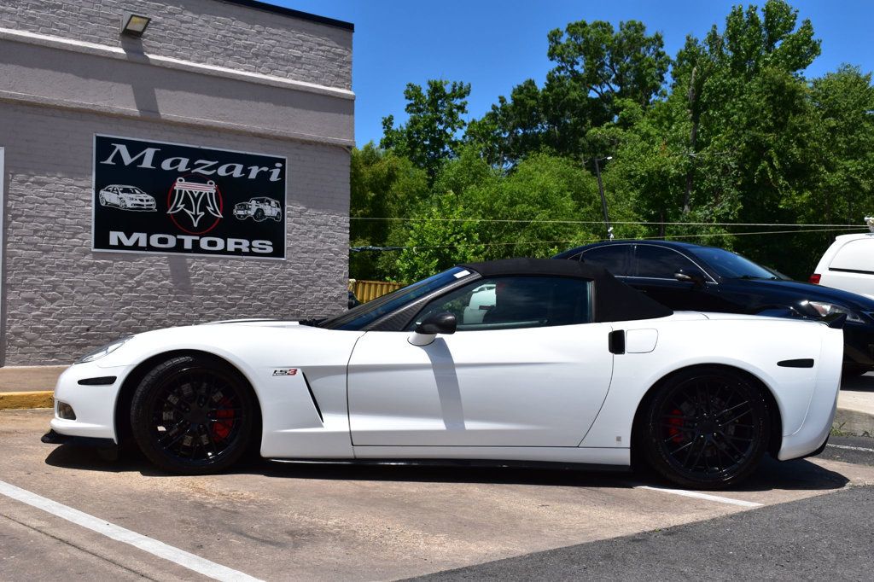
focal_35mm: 45
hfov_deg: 43.6
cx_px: 437
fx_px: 1092
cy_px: 291
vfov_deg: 29.8
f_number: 11
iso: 200
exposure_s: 1/500
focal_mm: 30
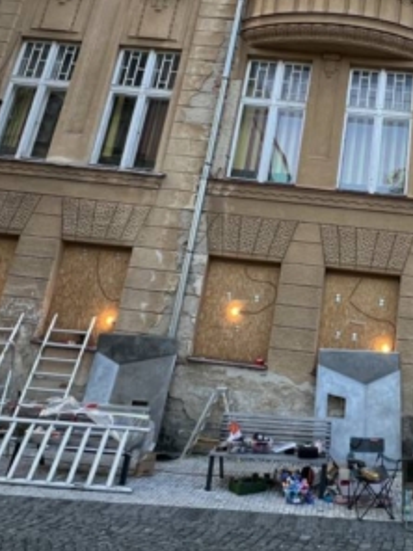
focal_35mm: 31
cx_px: 347
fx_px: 493
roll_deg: -6.1
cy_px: 181
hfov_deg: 42.8
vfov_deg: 57.0
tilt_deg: +18.7
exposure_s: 1/99
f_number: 1.8
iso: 100
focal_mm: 1.57
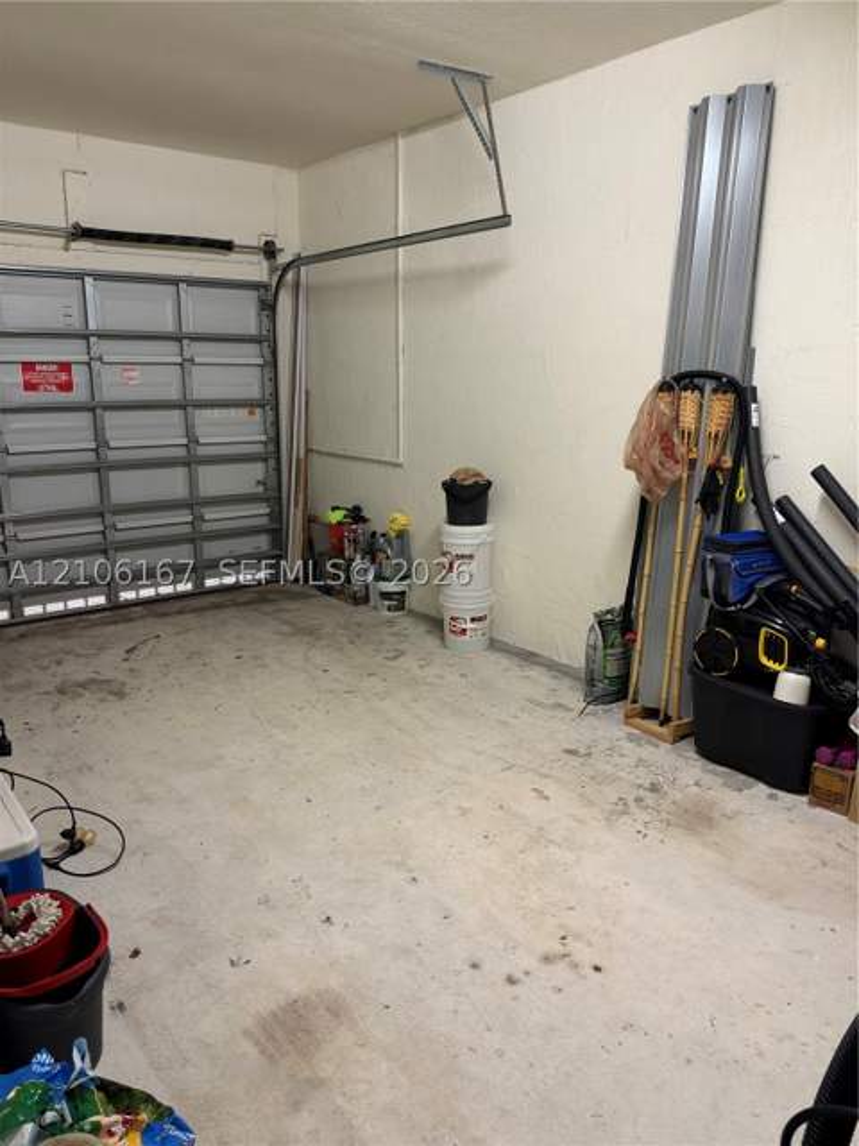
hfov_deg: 56.8
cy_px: 573
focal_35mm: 24
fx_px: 794
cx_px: 430
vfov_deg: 71.6
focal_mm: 6.93
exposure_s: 1/60
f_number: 1.48
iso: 400
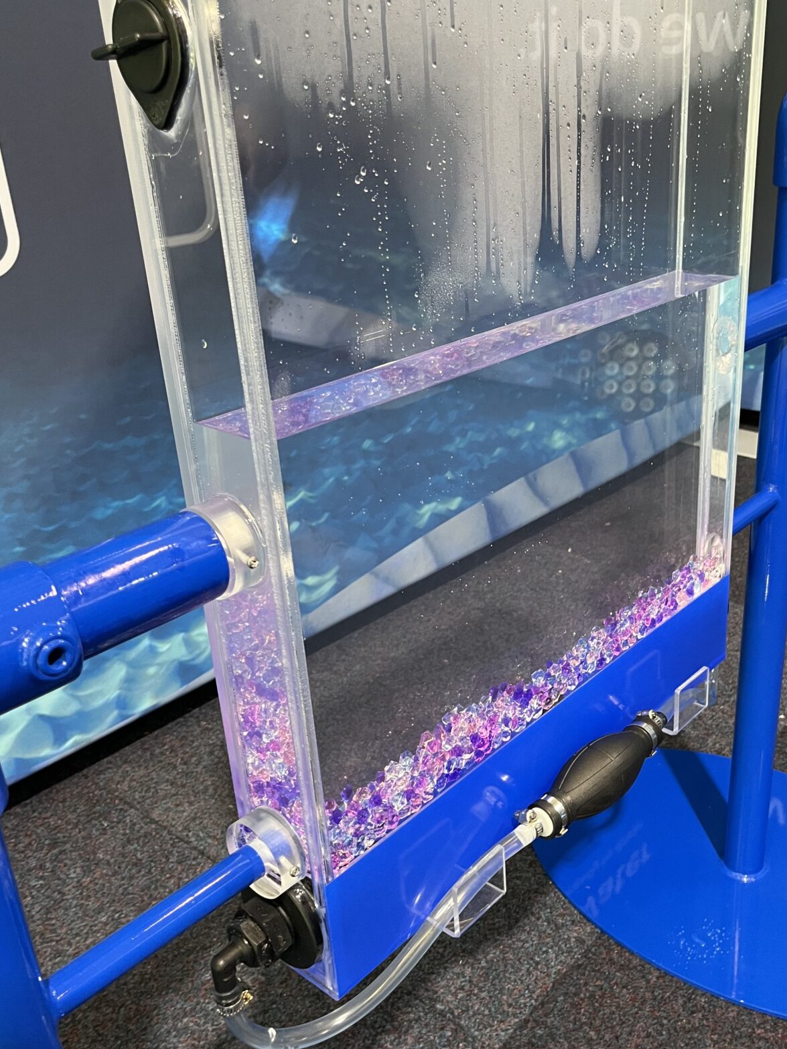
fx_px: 1030
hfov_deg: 41.6
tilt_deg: -23.4
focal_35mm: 34
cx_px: 482
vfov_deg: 53.9
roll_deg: +3.5
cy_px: 532
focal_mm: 5.1
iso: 200
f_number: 1.6
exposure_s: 1/50
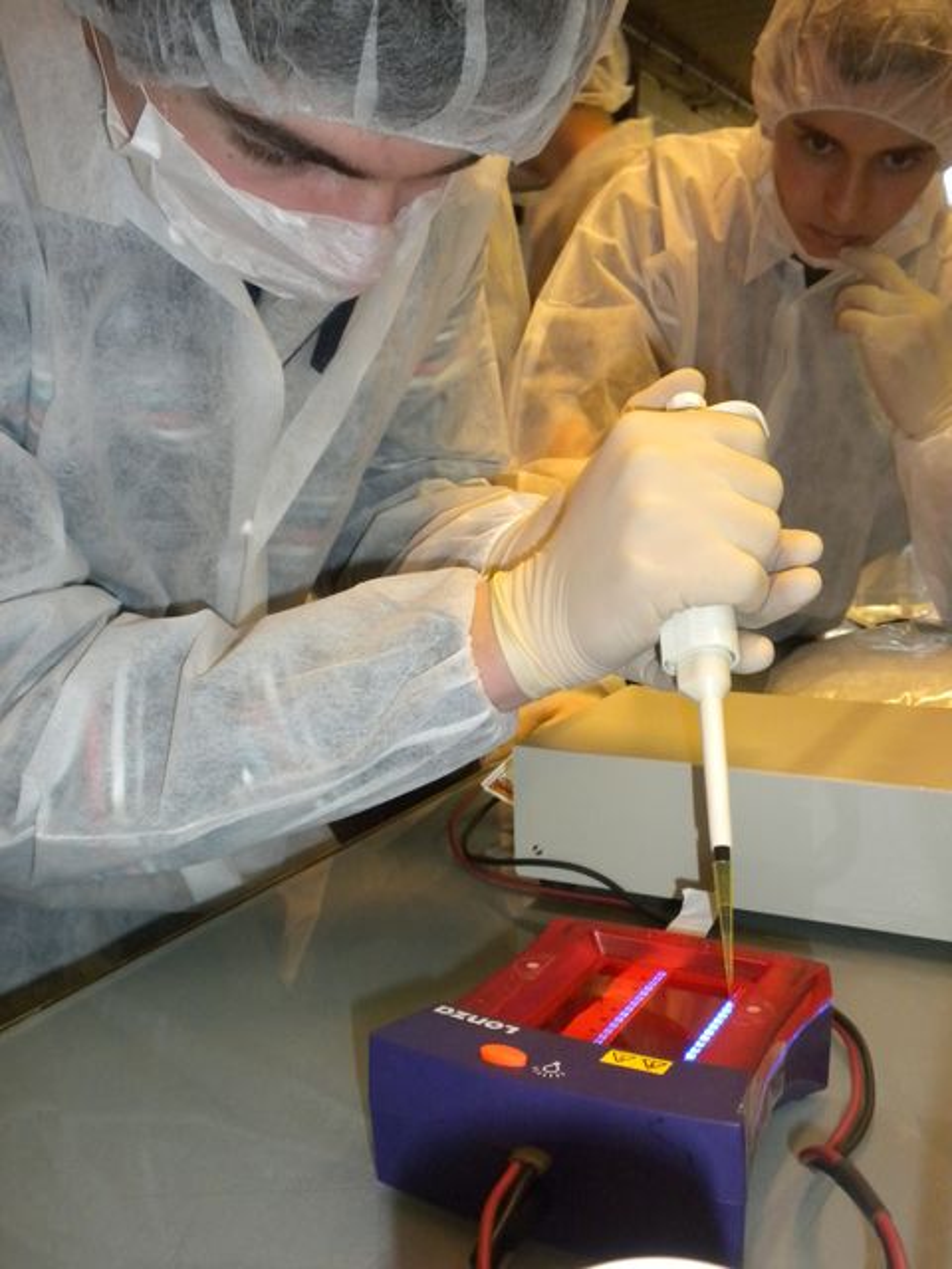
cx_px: 476
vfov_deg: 50.1
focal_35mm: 37
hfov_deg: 38.7
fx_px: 1357
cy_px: 634
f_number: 3.5
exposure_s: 1/30
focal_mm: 6.6
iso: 400
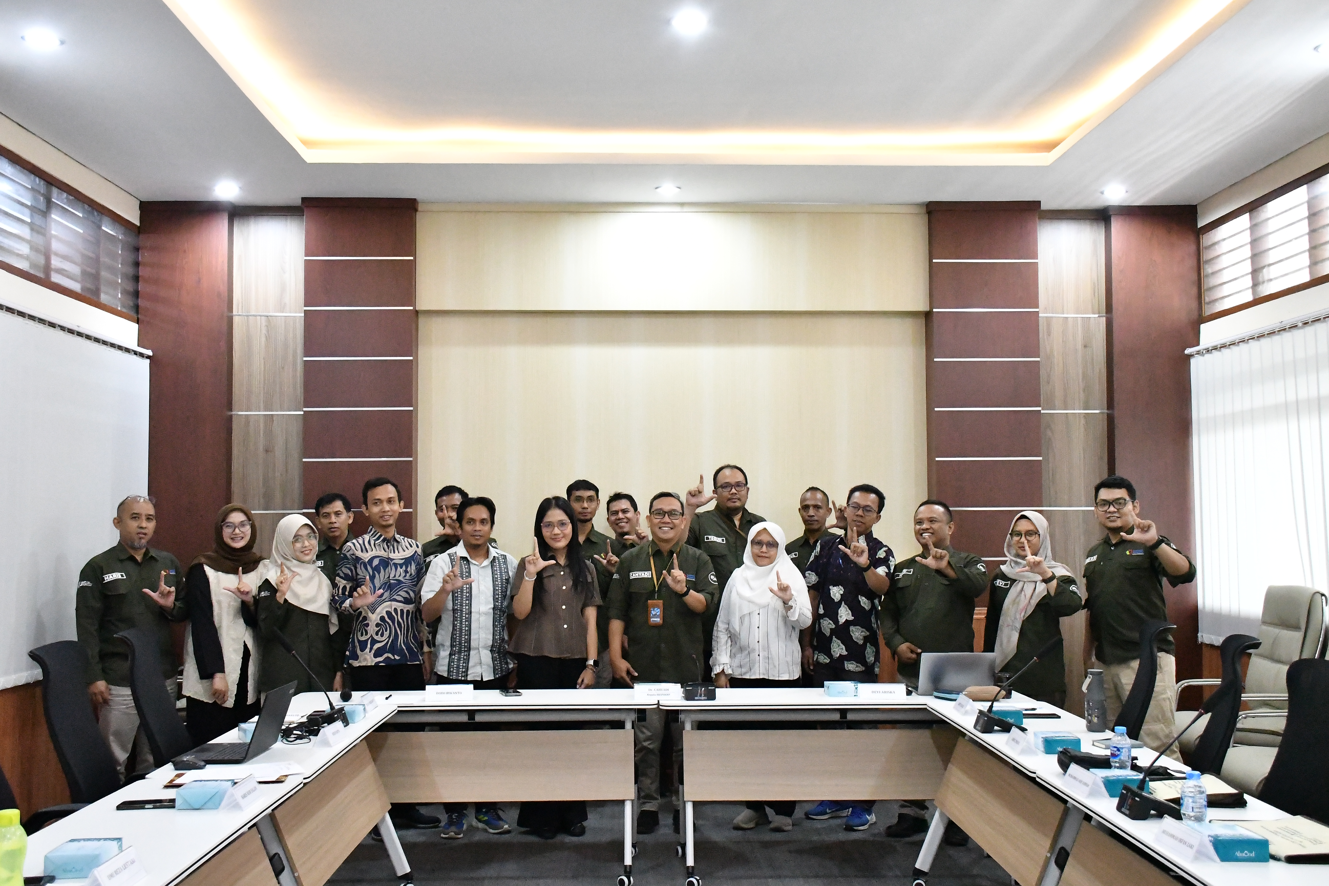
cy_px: 443
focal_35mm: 39
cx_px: 664
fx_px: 1440
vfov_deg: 34.2
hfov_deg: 49.6
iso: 16000
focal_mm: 26
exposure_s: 1/125
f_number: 5.6
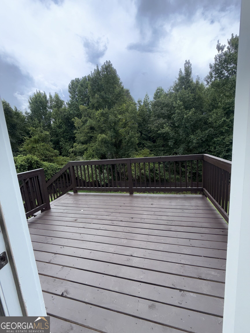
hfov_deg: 85.7
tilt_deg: -8.3
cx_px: 125
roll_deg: +4.4
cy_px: 166
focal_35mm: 14
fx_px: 135
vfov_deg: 102.1
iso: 16
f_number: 2.2
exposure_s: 1/361
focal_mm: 2.22
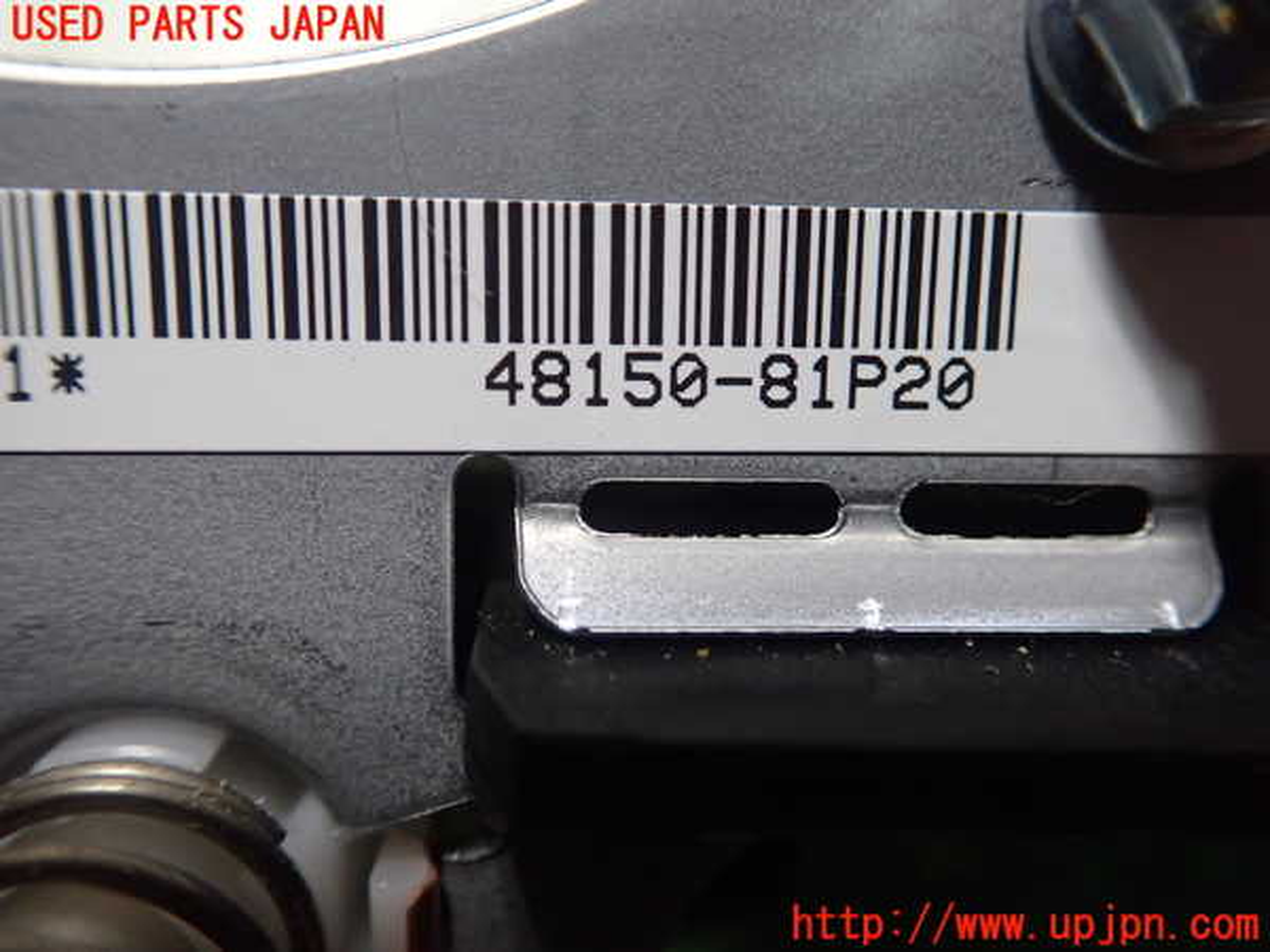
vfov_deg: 46.8
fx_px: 1101
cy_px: 476
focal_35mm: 30
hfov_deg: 60.0
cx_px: 635
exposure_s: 1/125
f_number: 2.3
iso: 400
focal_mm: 5.5
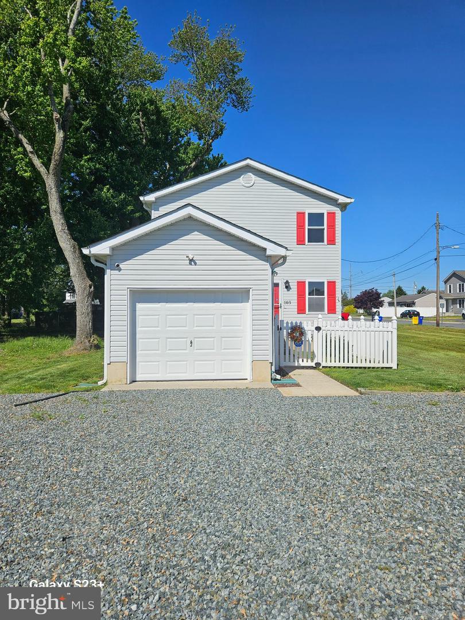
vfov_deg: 73.9
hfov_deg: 58.9
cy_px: 310
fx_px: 412
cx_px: 232
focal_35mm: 23
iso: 25
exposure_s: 1/4054
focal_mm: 5.4
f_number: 1.8
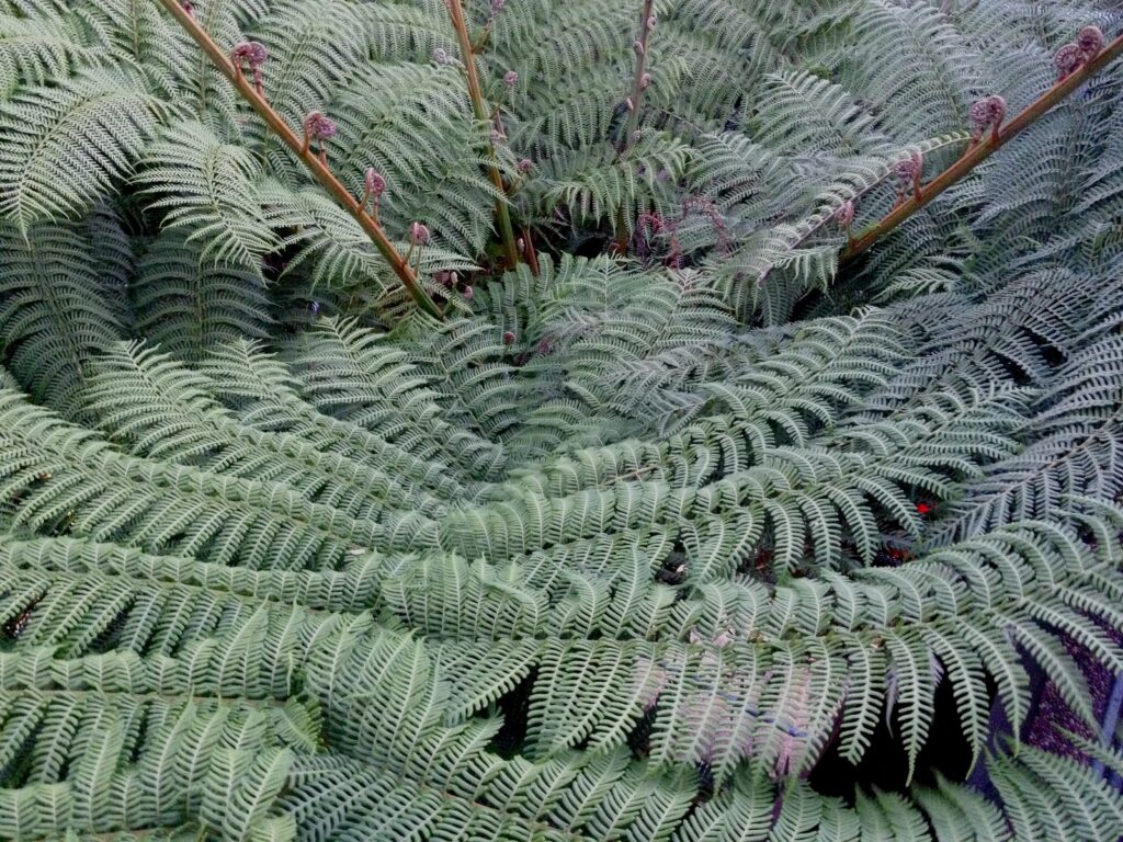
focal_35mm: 35
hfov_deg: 52.6
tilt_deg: -52.3
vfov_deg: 40.7
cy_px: 421
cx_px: 562
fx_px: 1135
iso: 500
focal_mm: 4.28
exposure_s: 1/15
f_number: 2.4
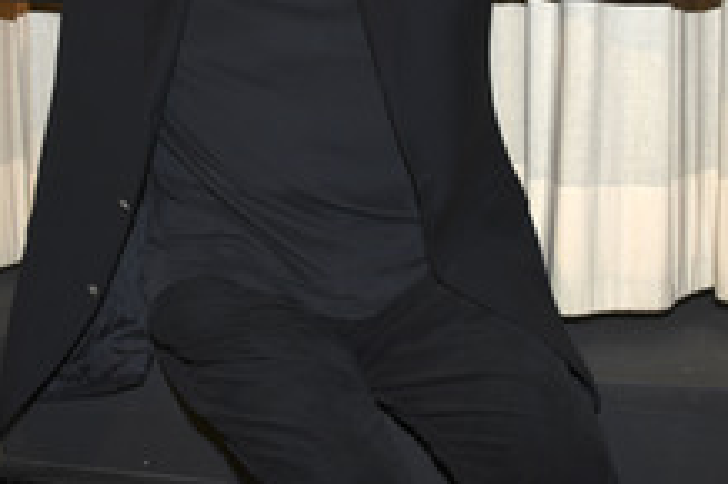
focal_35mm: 58
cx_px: 282
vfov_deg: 23.0
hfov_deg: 34.4
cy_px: 87
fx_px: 1172
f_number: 6.3
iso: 640
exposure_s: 1/100
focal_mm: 28
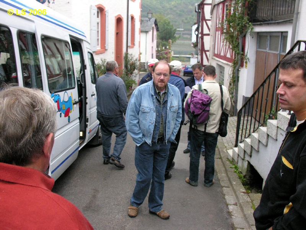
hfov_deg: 52.6
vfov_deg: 40.7
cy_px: 115
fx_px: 309
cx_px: 153
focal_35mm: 35
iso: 200
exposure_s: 1/82.2
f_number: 4
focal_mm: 8.9
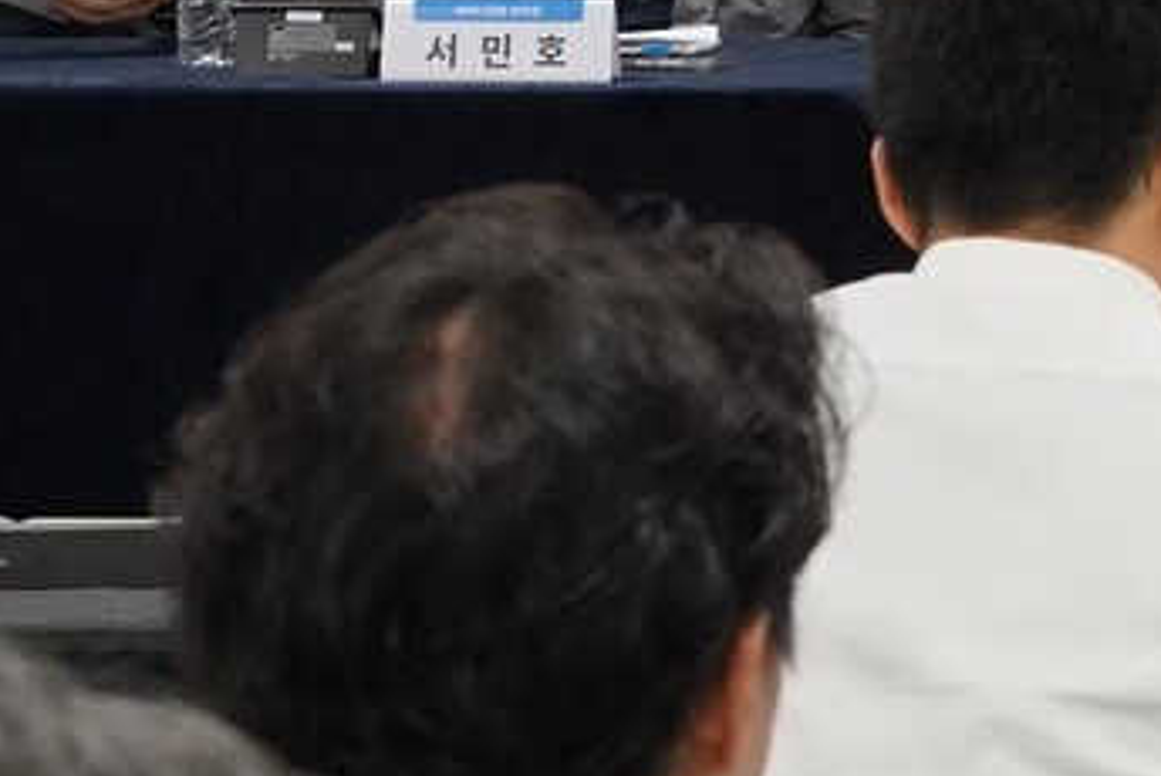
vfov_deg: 5.0
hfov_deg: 7.2
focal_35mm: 273
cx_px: 2612
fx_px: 8811
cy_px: -174
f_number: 7.1
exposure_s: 1/125
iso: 2500
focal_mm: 47
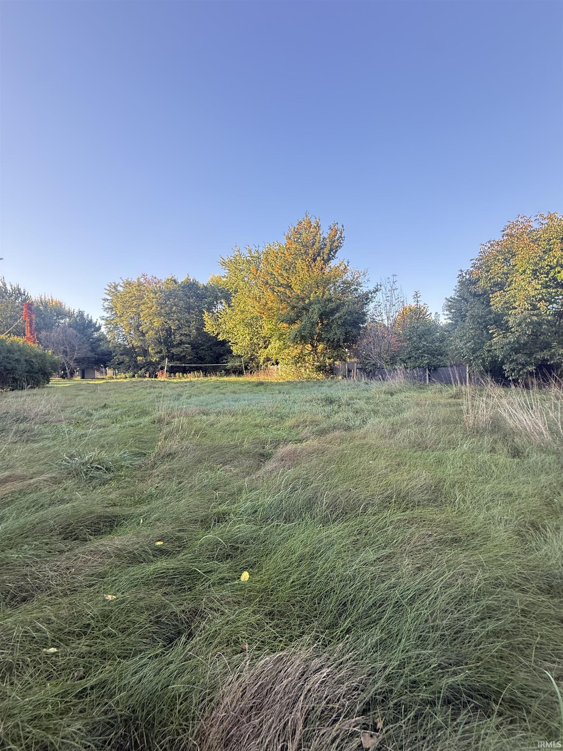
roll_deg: +2.8
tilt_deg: -0.3
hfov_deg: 85.7
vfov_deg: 102.1
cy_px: 376
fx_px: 304
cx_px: 282
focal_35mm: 14
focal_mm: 2.22
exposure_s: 1/100
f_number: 2.2
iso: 100
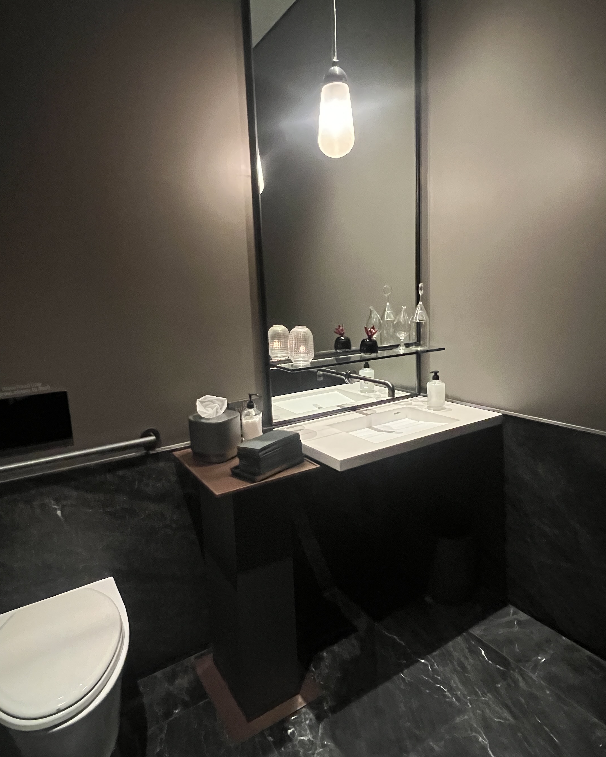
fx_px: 426
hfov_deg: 70.8
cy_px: 366
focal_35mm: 19
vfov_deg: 83.3
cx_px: 289
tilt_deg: -9.0
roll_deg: +3.4
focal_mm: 1.57
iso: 1000
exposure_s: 1/50
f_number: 1.8
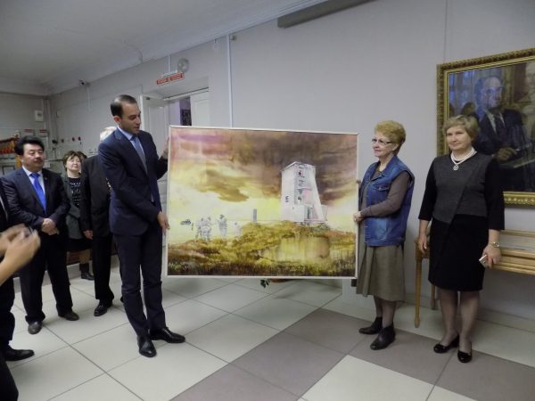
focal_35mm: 23
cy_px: 200
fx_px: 355
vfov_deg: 58.9
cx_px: 268
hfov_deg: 73.9
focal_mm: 4
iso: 400
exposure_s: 1/30
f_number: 3.1
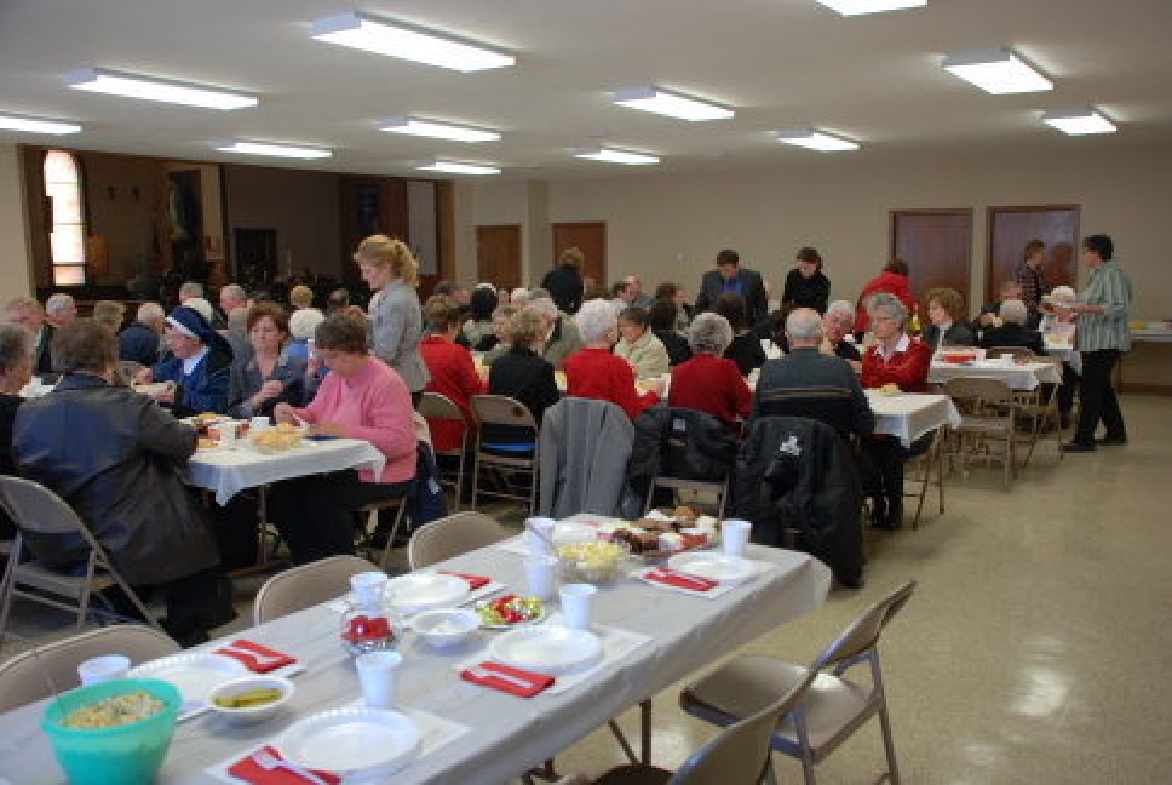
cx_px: 586
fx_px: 978
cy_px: 392
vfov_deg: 43.7
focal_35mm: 30
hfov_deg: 61.9
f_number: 3.8
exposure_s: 1/40
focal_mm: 20
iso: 200
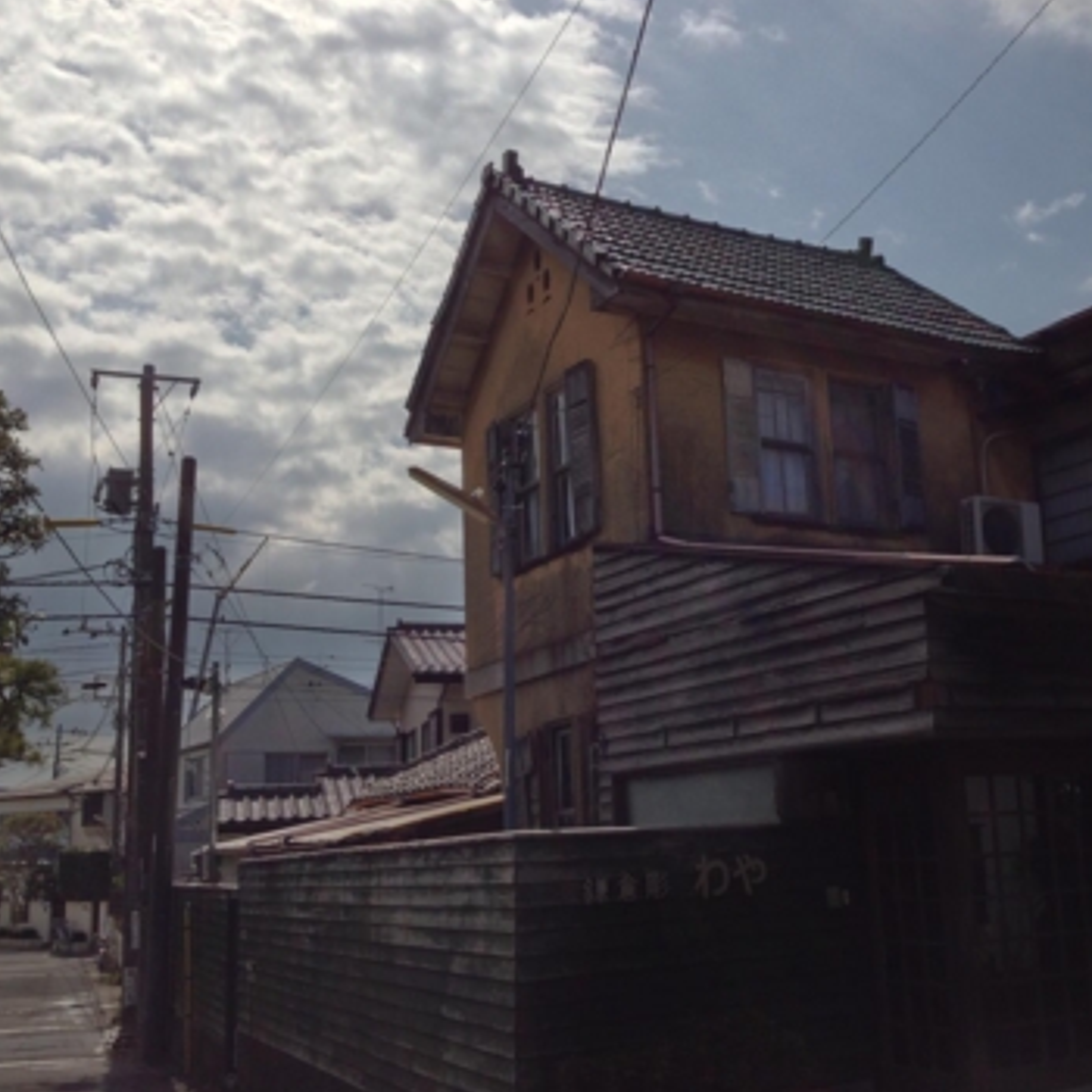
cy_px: 543
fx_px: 1428
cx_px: 739
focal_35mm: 40
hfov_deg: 41.3
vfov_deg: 41.9
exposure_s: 1/3012
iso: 50
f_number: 2.4
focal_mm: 4.13
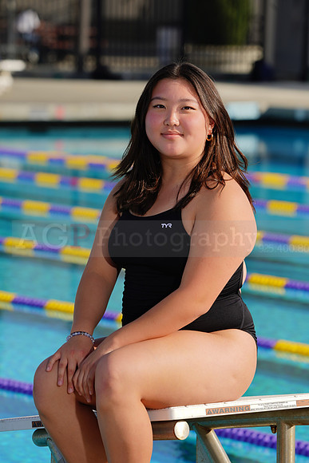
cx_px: 154
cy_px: 232
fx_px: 2882
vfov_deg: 9.2
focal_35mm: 224
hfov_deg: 6.1
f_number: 8
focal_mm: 224
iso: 50
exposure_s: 1/200
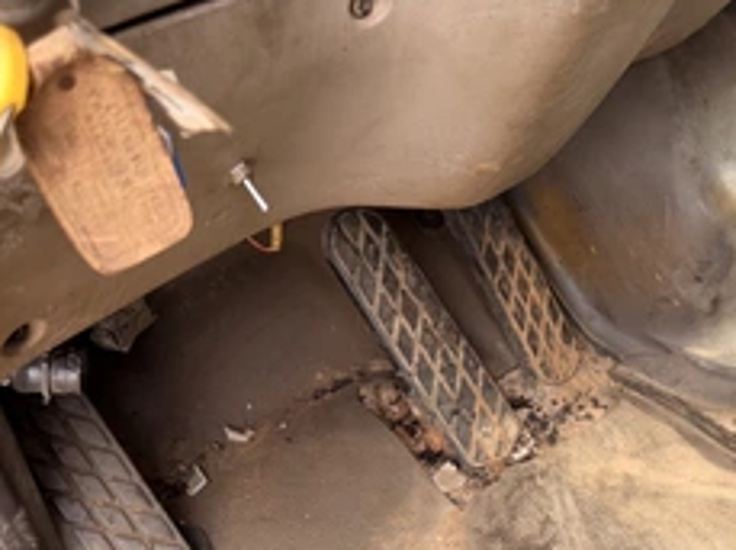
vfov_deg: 33.5
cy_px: 415
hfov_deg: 43.9
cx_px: 514
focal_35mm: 42
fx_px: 892
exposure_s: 1/170
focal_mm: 6.76
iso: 80
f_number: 1.78
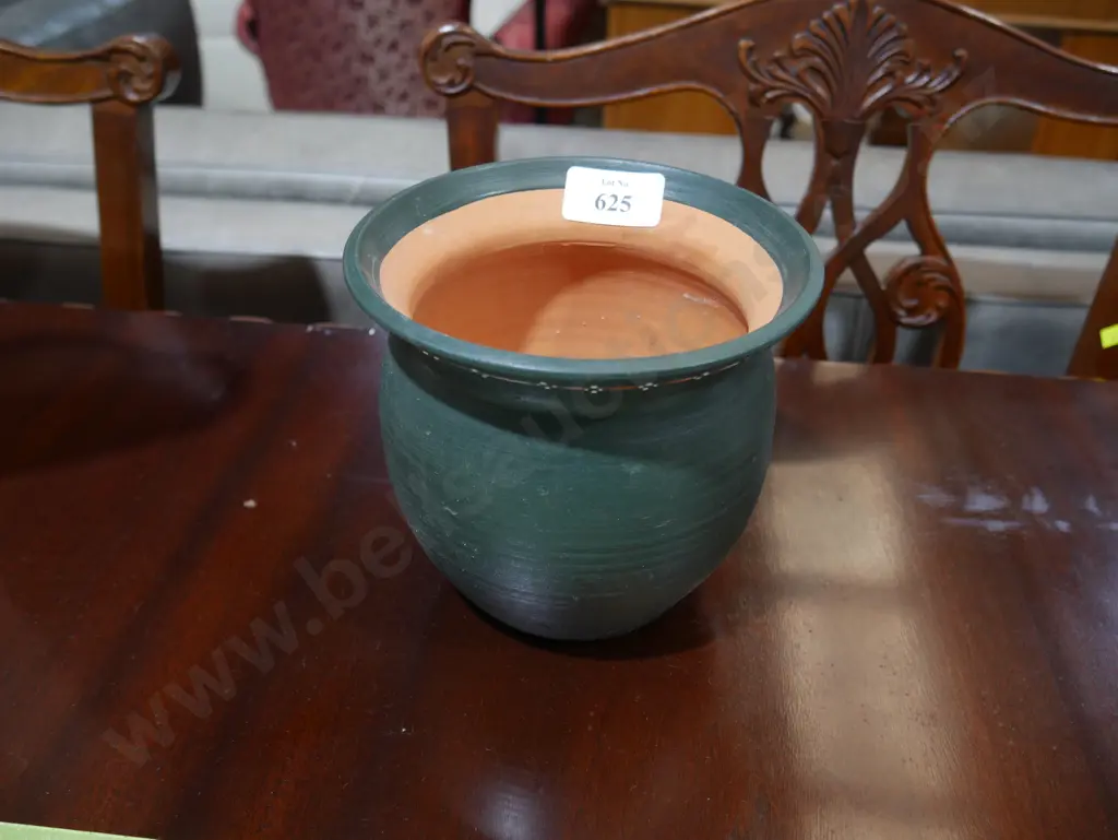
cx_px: 559
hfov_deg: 59.9
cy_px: 420
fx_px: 969
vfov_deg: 46.8
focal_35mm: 30
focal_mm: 15
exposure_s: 1/60
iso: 400
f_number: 3.6
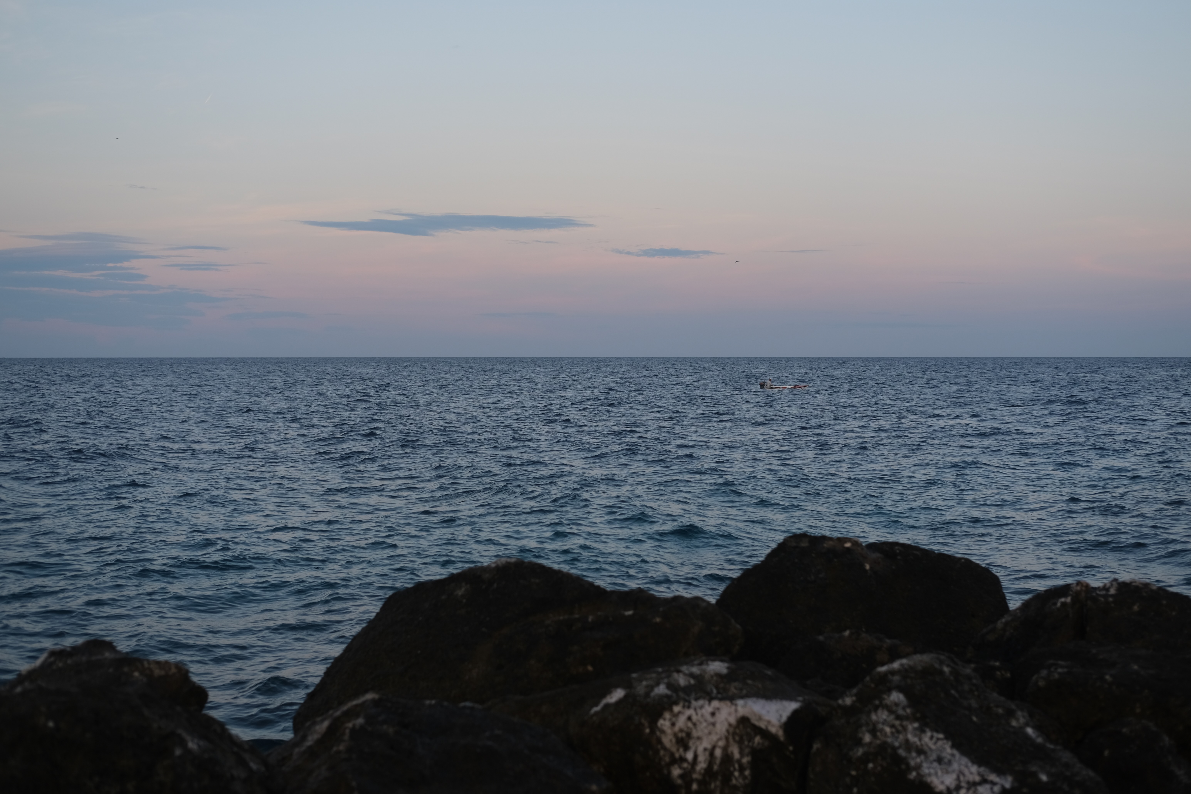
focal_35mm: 53
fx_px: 1753
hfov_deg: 37.5
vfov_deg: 25.5
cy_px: 397
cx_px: 596
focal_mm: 35
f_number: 3.2
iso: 160
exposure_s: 1/200
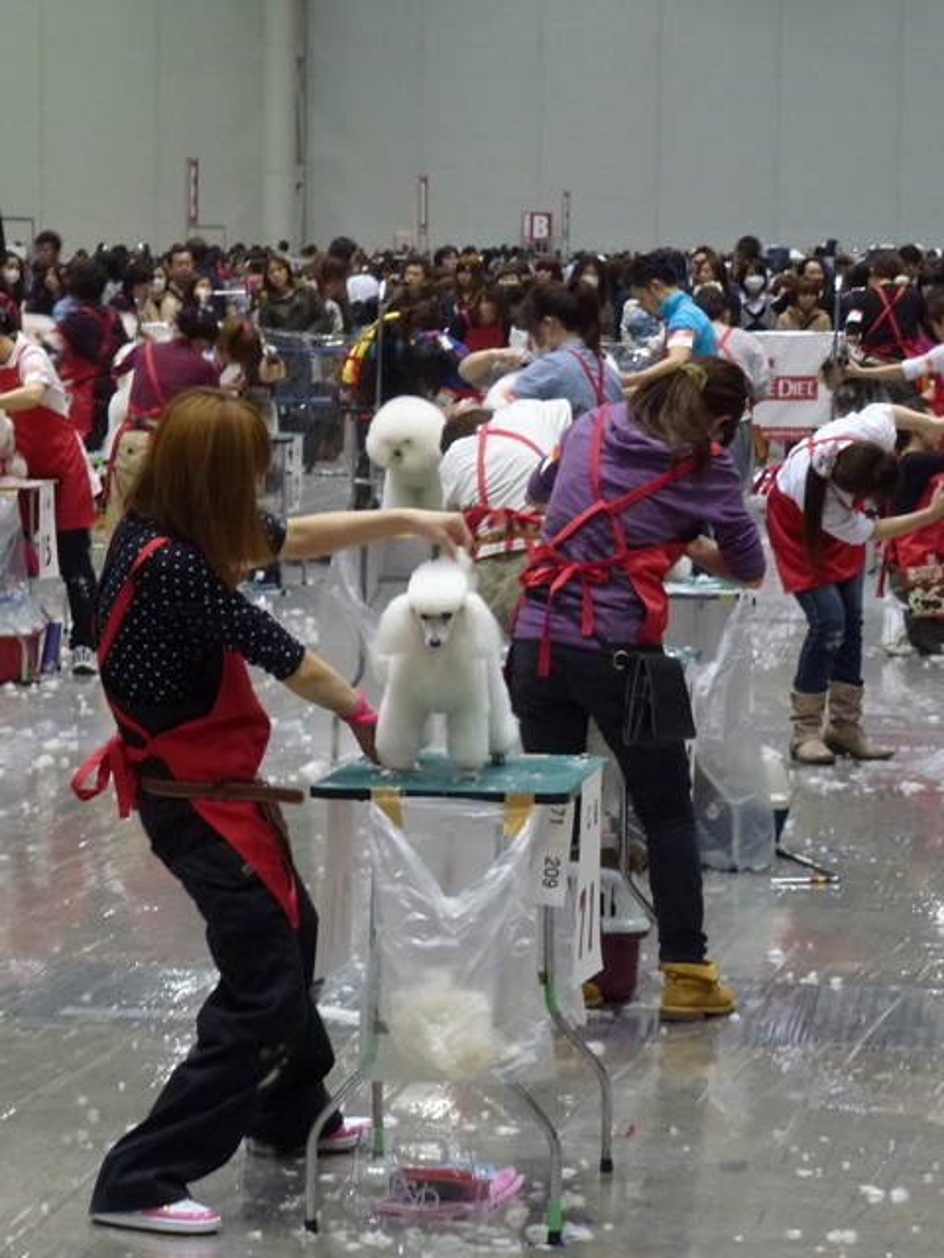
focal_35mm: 104
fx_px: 3782
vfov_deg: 18.9
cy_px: 629
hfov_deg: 14.2
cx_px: 472
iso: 400
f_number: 5
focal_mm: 18.7
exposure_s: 1/15
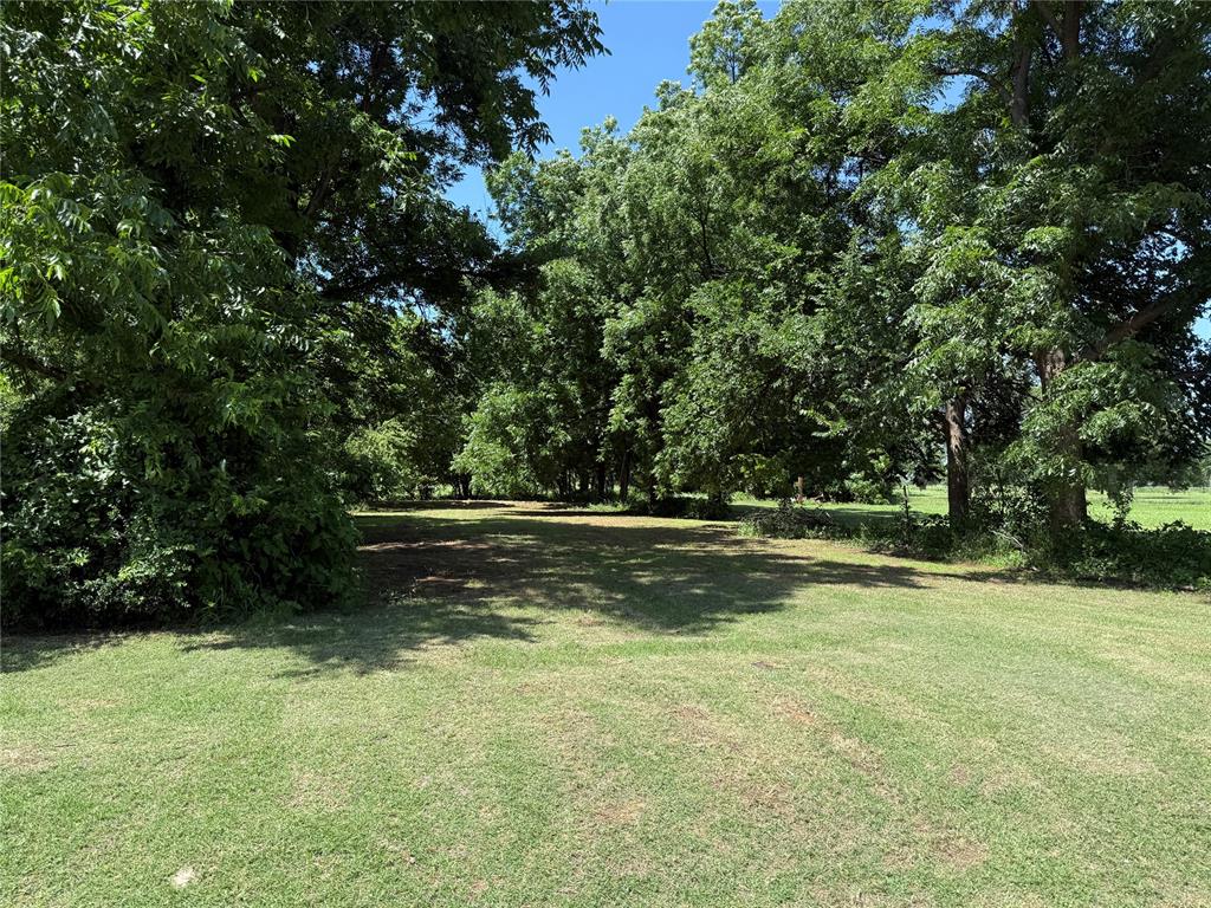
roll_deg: -0.1
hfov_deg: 71.6
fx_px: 840
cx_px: 606
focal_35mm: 24
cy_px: 454
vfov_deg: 56.8
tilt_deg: +1.8
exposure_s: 1/1585
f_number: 1.78
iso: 80
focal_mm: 6.76
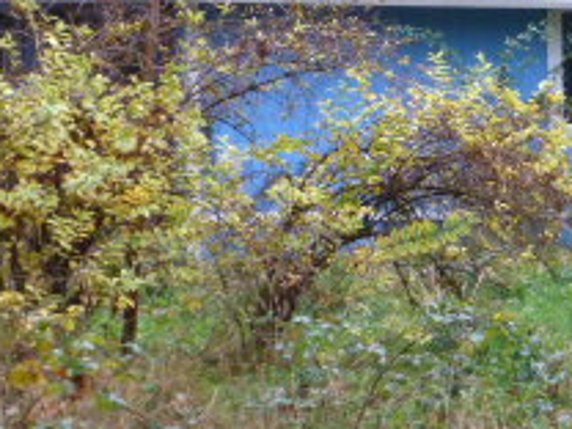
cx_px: 608
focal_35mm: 262
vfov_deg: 5.7
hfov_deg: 7.5
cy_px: 47
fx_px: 4329
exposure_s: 1/60
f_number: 5.2
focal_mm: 15.1
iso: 320
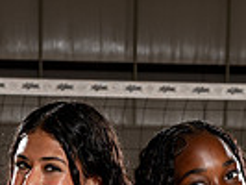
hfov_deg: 11.0
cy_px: 409
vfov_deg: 7.8
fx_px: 1273
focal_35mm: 179
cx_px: 129
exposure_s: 1/250
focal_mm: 55
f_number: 8
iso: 100
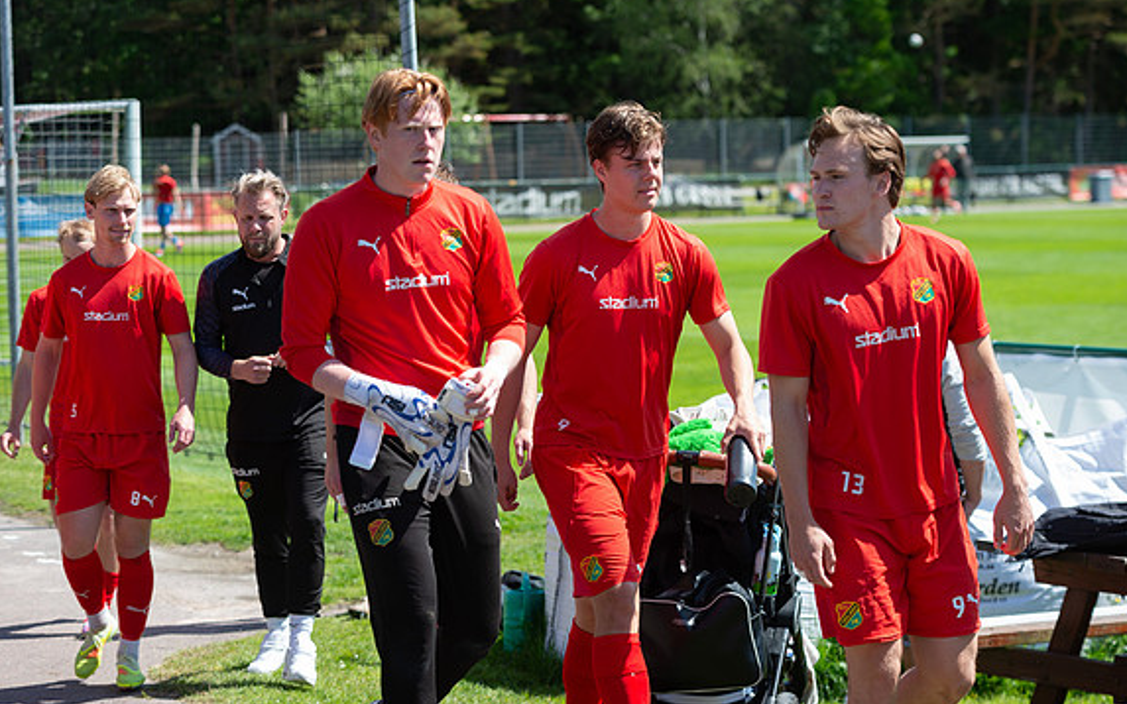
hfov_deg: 21.2
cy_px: 334
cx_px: 568
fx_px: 3010
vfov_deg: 13.3
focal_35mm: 98
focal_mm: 95
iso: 280
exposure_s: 1/1000
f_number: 5
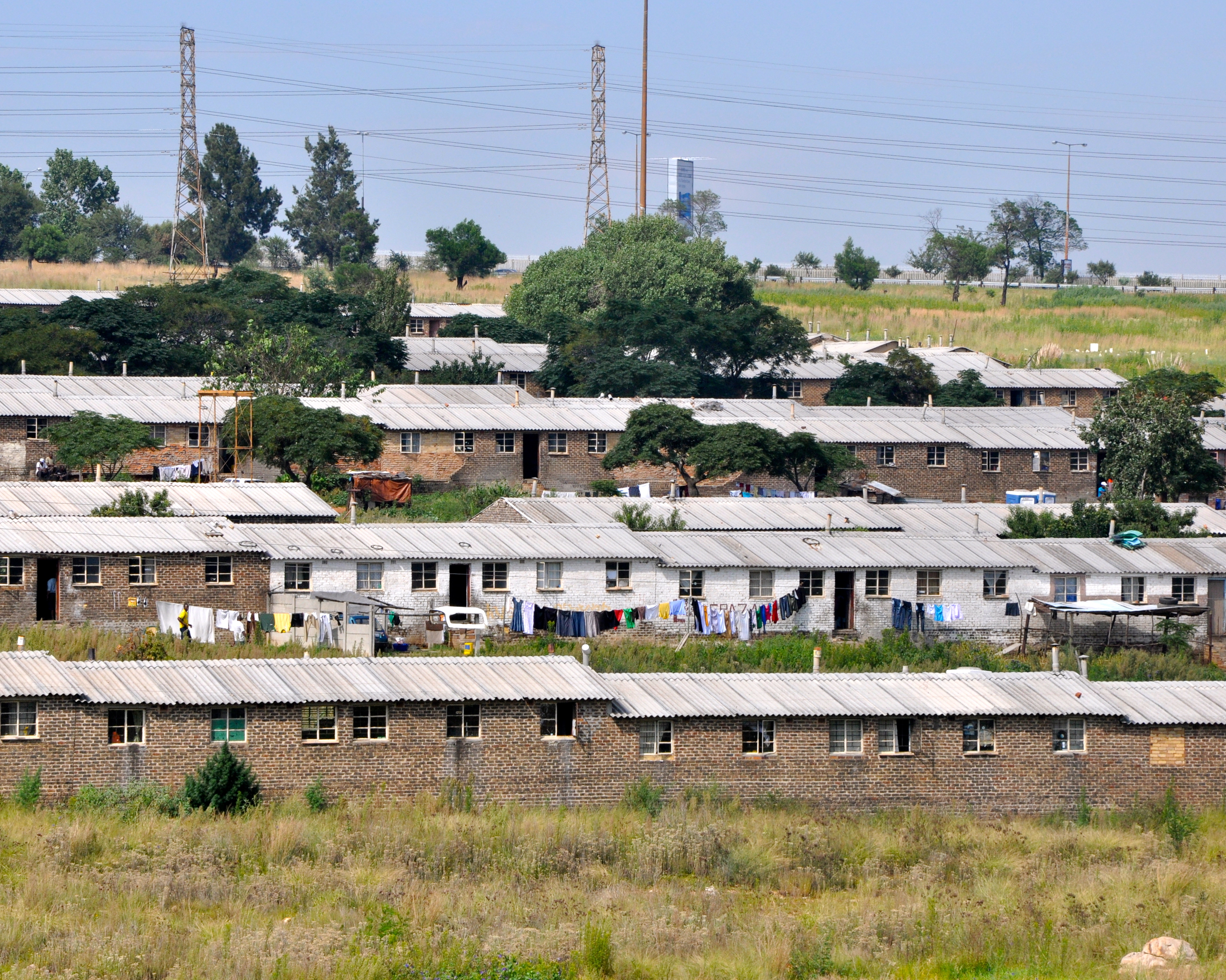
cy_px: 483
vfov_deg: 8.5
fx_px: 6588
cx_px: 552
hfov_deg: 10.6
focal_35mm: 182
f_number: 14
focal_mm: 105
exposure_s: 1/400
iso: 400
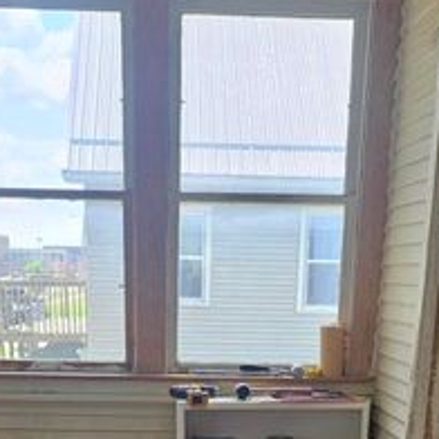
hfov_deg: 25.0
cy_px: 613
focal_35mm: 69
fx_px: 990
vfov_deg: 21.8
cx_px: 208
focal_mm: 5.4
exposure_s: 1/153
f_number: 1.8
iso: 25
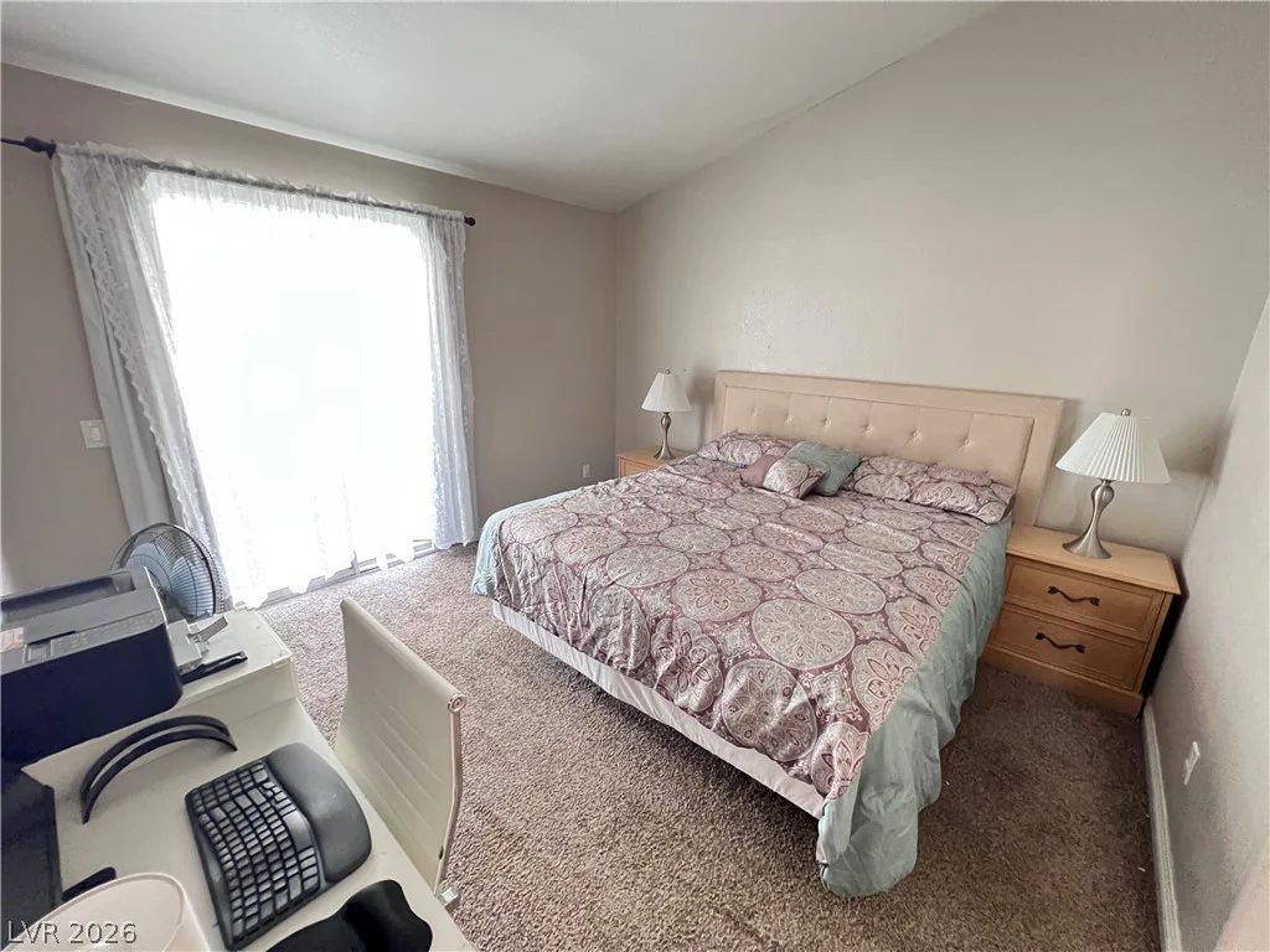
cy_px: 476
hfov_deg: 106.2
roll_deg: -1.4
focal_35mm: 13
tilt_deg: -16.2
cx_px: 635
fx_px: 477
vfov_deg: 89.9
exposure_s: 1/30
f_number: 1.8
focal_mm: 1.57
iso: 1000
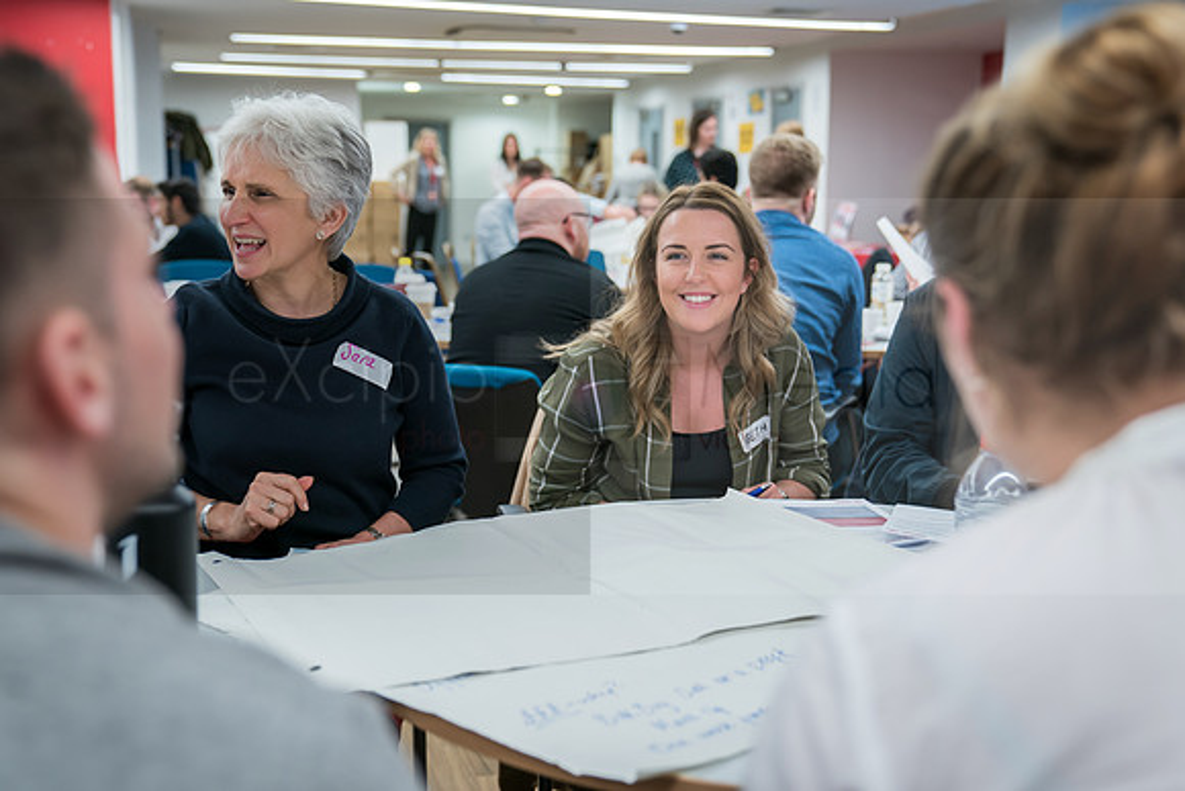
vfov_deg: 30.2
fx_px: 1465
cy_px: 378
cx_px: 574
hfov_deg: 44.0
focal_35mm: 45
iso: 640
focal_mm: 42
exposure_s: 1/60
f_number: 2.8
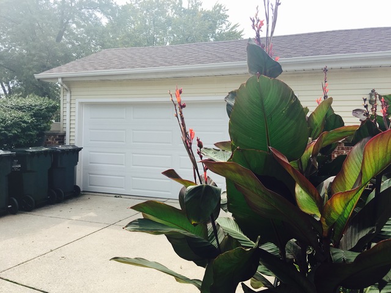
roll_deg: -1.2
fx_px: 328
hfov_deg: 61.7
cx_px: 196
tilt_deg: -1.0
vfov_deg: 48.2
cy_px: 146
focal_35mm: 29
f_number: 2.2
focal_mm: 4.15
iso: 25
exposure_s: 1/557
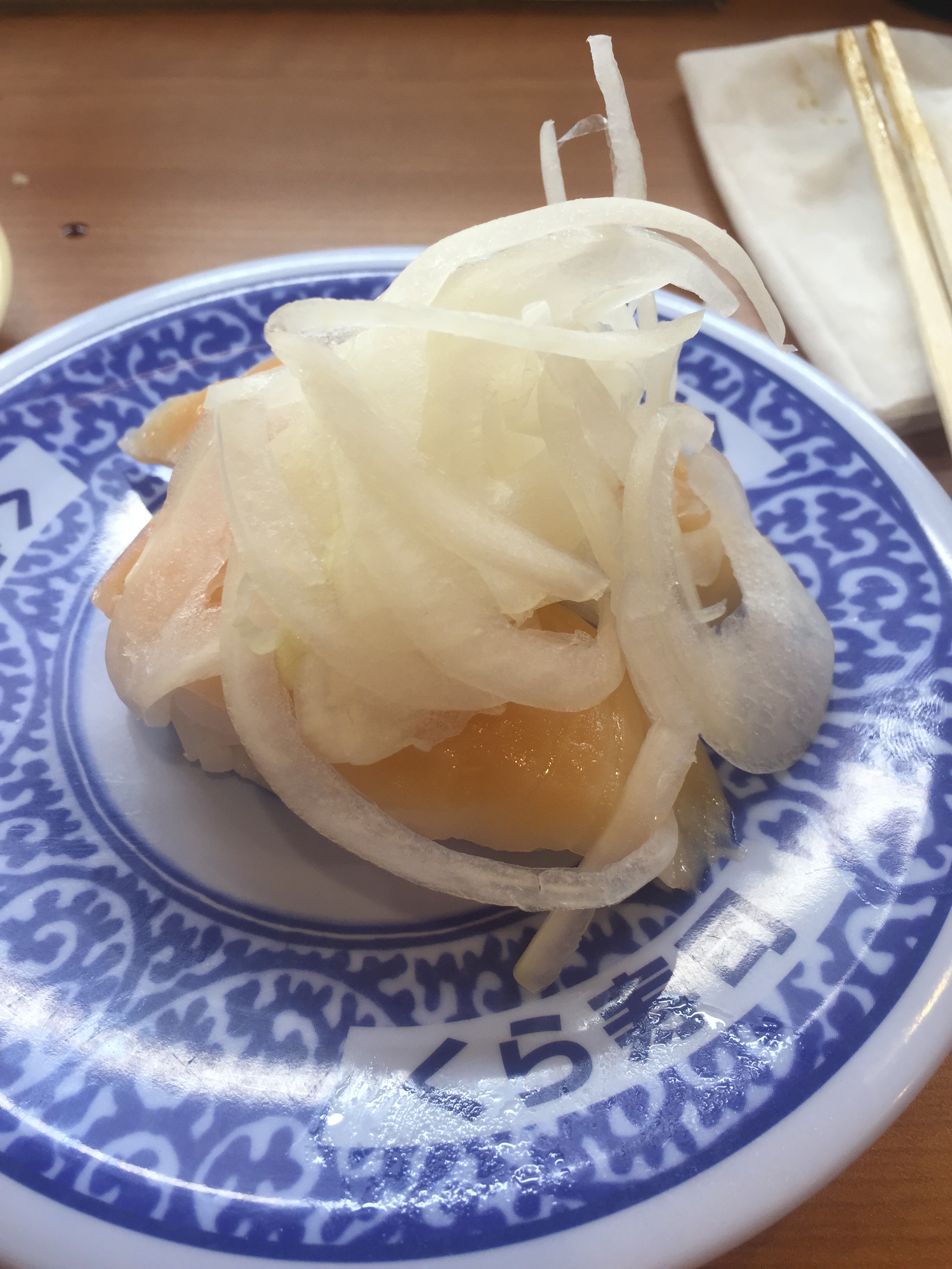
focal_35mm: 29
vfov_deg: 61.7
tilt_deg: -52.5
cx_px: 476
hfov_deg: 48.2
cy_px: 634
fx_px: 1063
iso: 40
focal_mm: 4.15
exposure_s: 1/60
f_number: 2.2
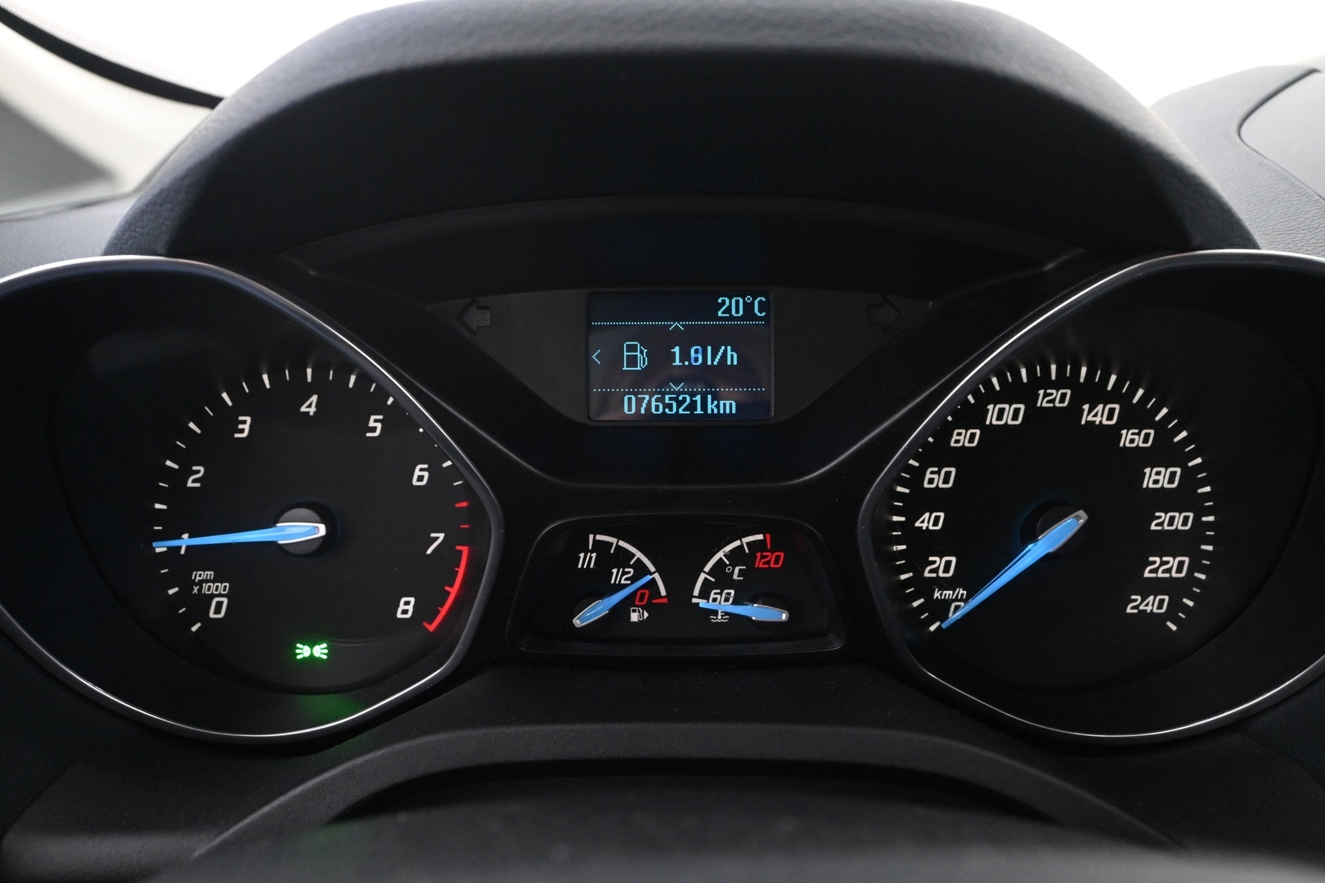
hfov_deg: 61.9
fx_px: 1104
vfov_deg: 43.6
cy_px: 442
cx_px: 662
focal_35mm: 30
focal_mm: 20
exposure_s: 1/10
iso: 3200
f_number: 6.3
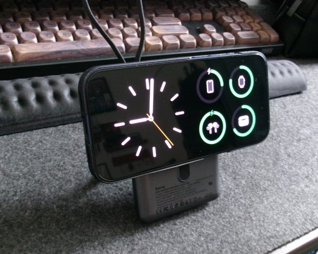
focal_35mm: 45
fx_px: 424
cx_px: 169
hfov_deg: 41.1
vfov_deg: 33.4
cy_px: 127
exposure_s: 1/5
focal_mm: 7.8
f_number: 4.7
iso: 800
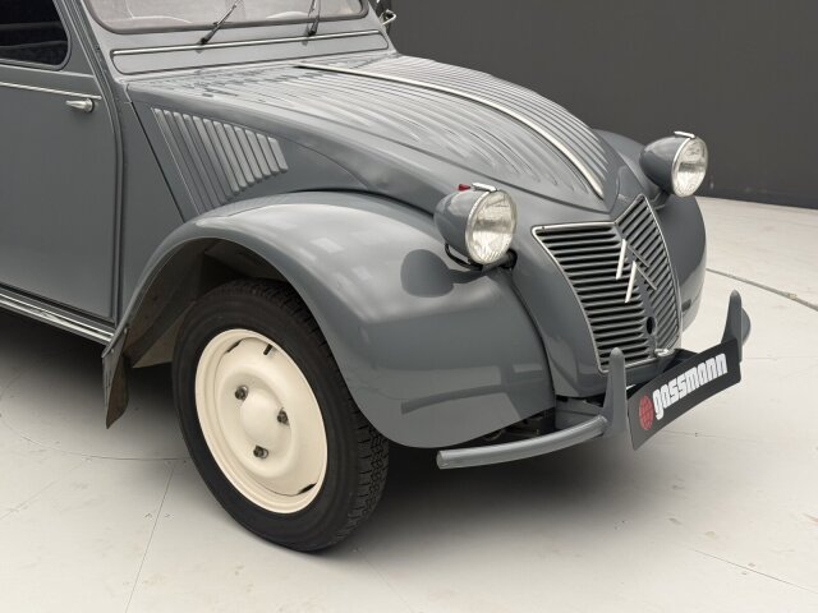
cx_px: 409
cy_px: 306
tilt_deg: -16.5
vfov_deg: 30.3
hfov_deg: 39.7
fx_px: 1134
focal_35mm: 48
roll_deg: +0.7
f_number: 1.78
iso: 100
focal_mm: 6.76
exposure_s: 1/60
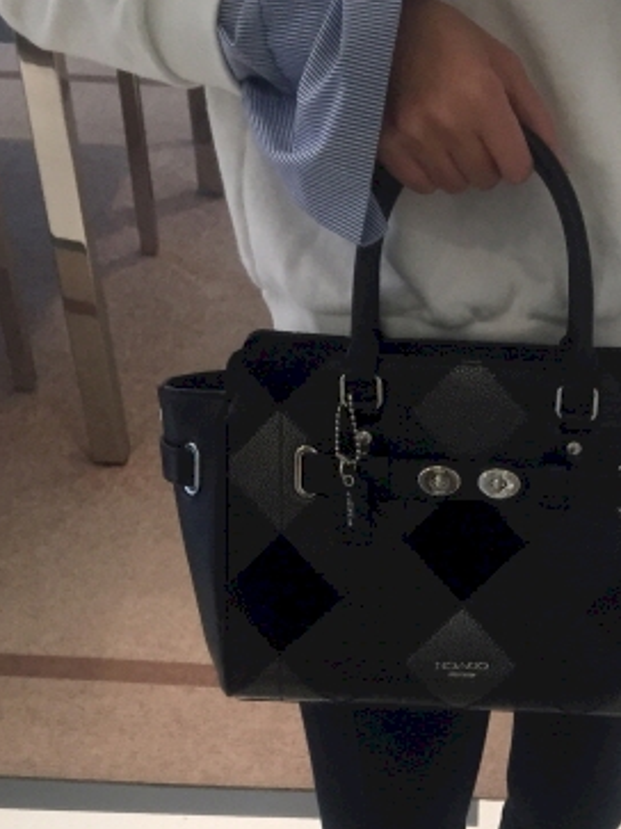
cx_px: 516
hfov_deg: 22.5
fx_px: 1532
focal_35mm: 64
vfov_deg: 28.3
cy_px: 843
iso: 40
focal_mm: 4.15
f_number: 2.2
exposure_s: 1/30
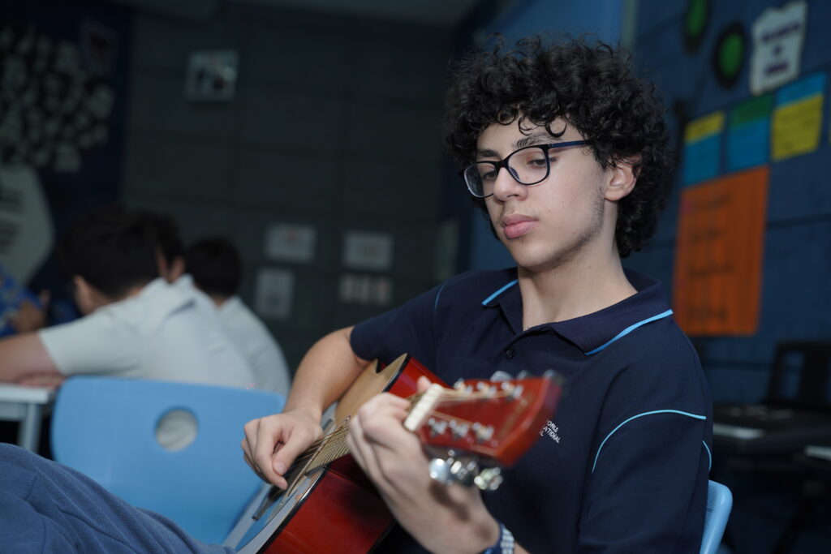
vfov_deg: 22.2
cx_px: 416
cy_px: 277
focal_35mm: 61
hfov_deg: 32.8
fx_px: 1410
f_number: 3.5
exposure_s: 1/250
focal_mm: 61.1
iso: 250
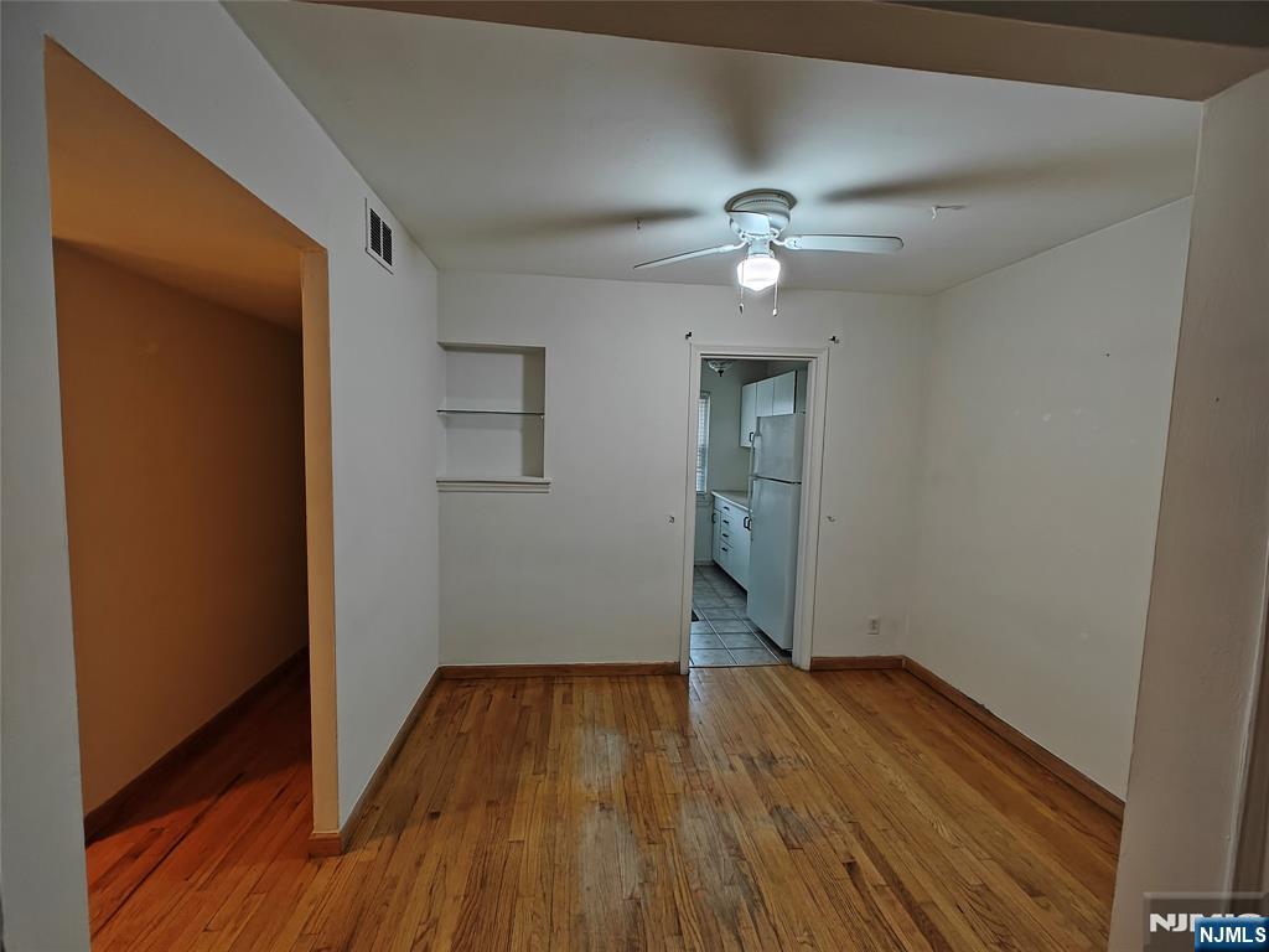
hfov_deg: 102.1
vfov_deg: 85.7
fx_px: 513
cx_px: 634
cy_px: 476
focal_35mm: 14
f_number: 2.2
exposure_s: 1/20
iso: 800
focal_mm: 2.59
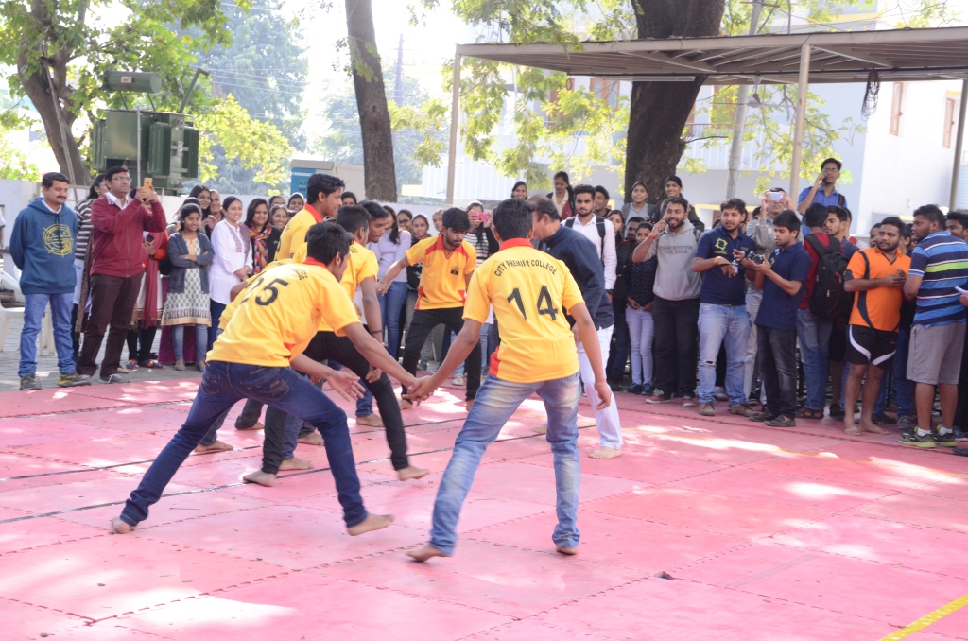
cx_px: 484
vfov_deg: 23.7
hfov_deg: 35.1
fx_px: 1529
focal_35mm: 57
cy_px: 320
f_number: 7.1
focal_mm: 38
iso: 640
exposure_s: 1/125
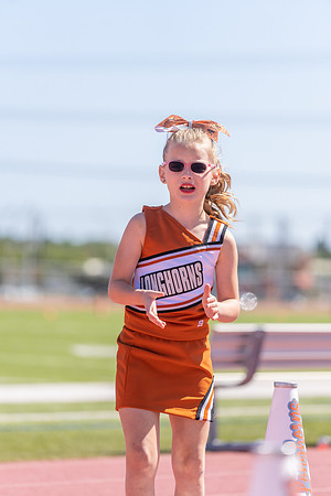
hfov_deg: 6.9
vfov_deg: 10.3
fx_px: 2758
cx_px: 166
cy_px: 248
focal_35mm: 200
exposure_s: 1/1000
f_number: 4
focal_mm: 200
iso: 125
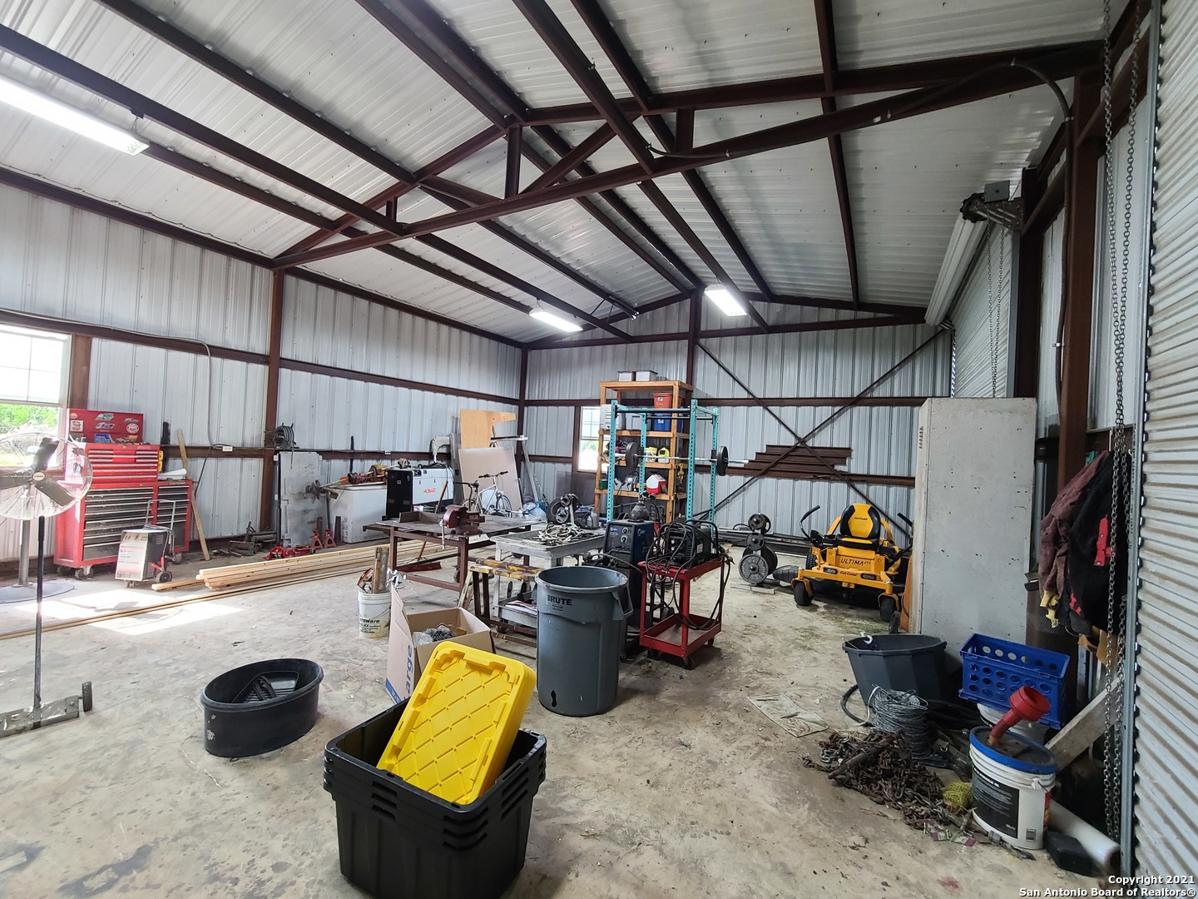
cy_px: 450
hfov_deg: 106.2
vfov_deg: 89.9
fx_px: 450
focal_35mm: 13
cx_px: 599
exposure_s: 1/59
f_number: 2.2
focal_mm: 2.2
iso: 250
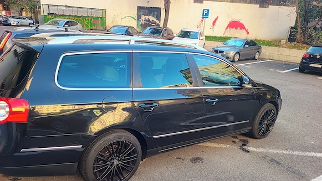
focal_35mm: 27
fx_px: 231
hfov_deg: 69.9
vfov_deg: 42.5
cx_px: 161
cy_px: 115
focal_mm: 5.89
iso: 102
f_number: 1.4
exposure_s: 1/112
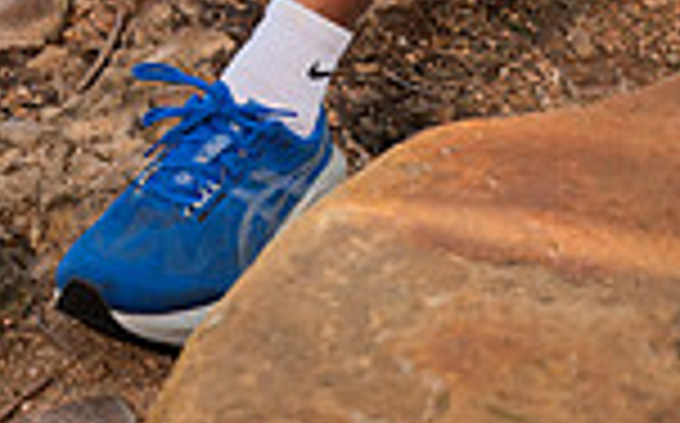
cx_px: 387
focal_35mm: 158
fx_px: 2925
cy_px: -522
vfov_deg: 7.8
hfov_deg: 13.3
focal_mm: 52
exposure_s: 1/400
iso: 250
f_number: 4.5
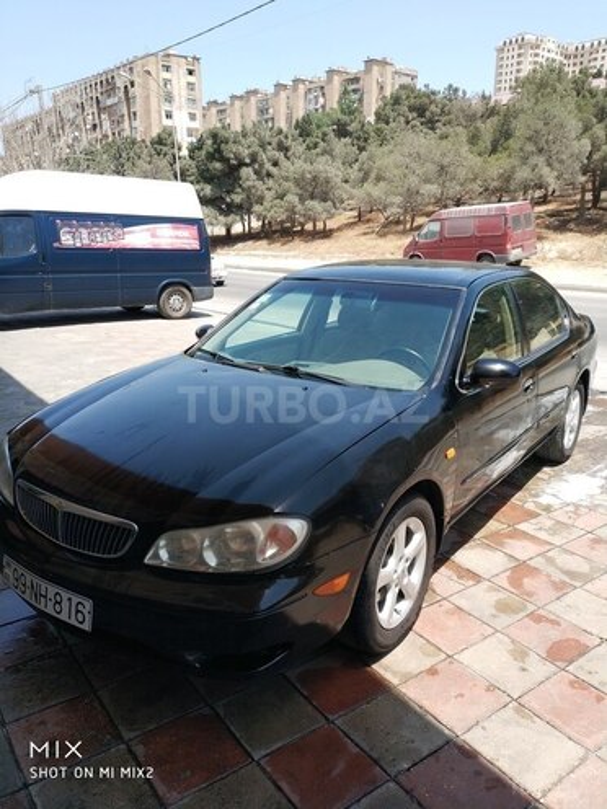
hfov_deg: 44.2
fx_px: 748
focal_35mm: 32
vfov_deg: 56.8
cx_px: 304
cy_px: 404
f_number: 2
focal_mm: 4.5
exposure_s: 1/595
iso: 100
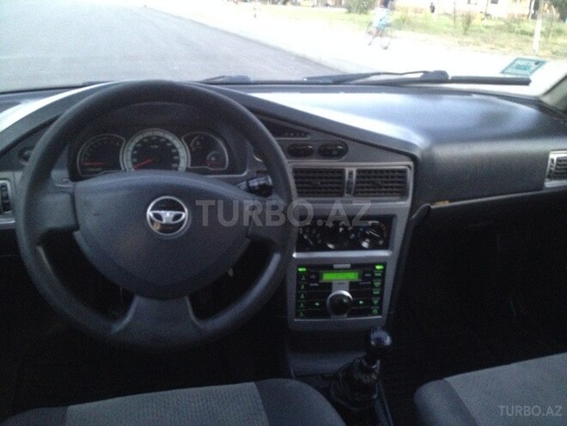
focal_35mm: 35
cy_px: 213
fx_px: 573
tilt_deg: -23.8
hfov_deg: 52.6
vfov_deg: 40.7
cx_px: 284
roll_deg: -3.1
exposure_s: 1/15
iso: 400
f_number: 2.4
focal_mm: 4.28
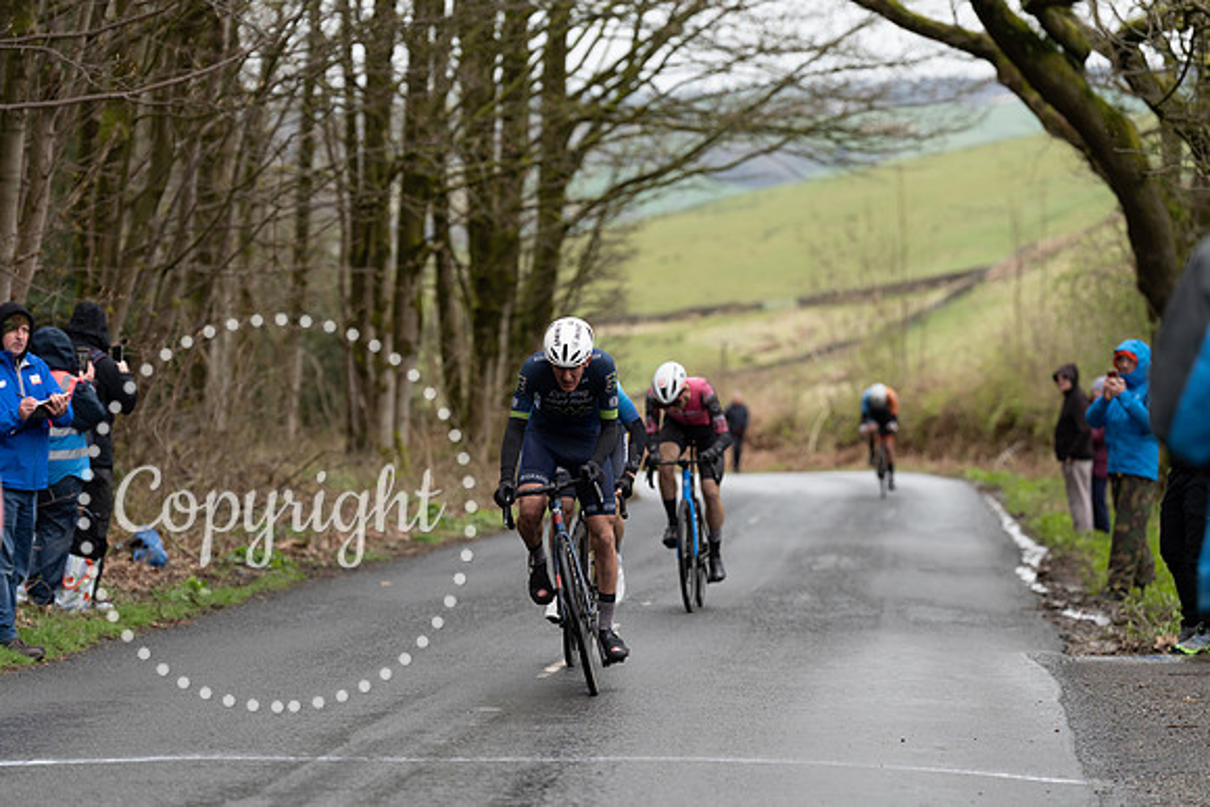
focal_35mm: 148
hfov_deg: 13.9
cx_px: 605
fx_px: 4975
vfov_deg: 9.3
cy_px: 404
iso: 500
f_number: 3.5
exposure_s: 1/1000
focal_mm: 148
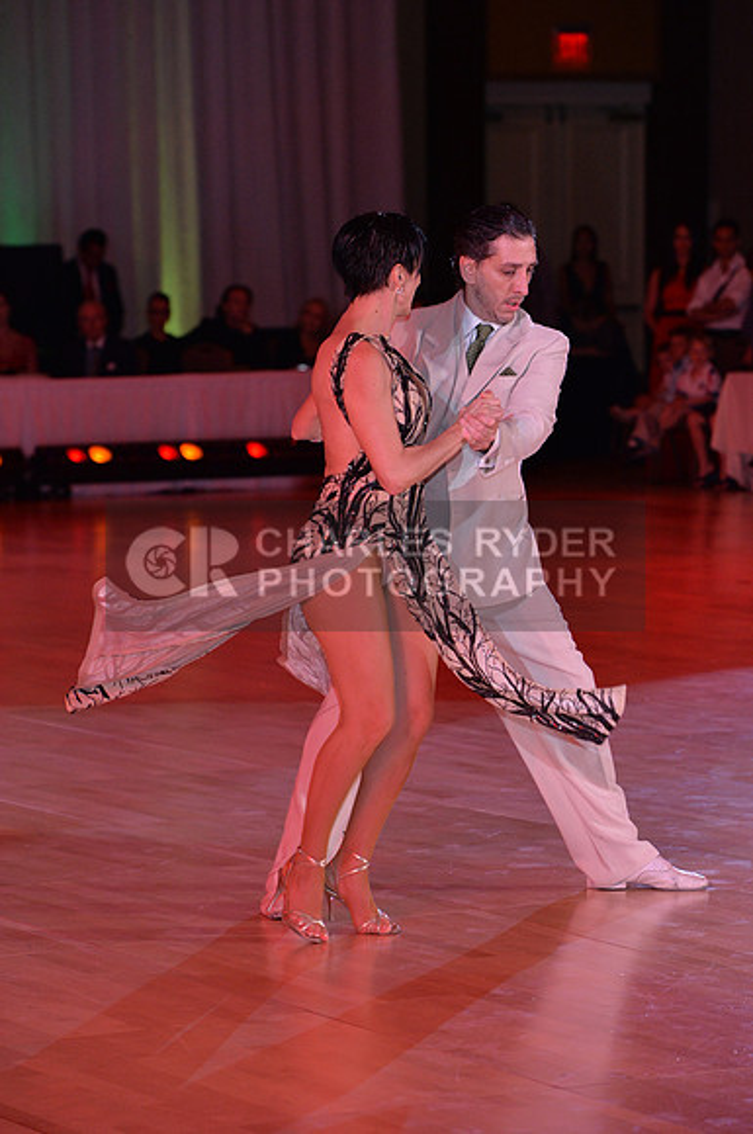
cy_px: 567
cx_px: 376
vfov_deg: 14.2
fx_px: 4563
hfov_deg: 9.4
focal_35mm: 145
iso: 2000
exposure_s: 1/250
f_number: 5.6
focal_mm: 145
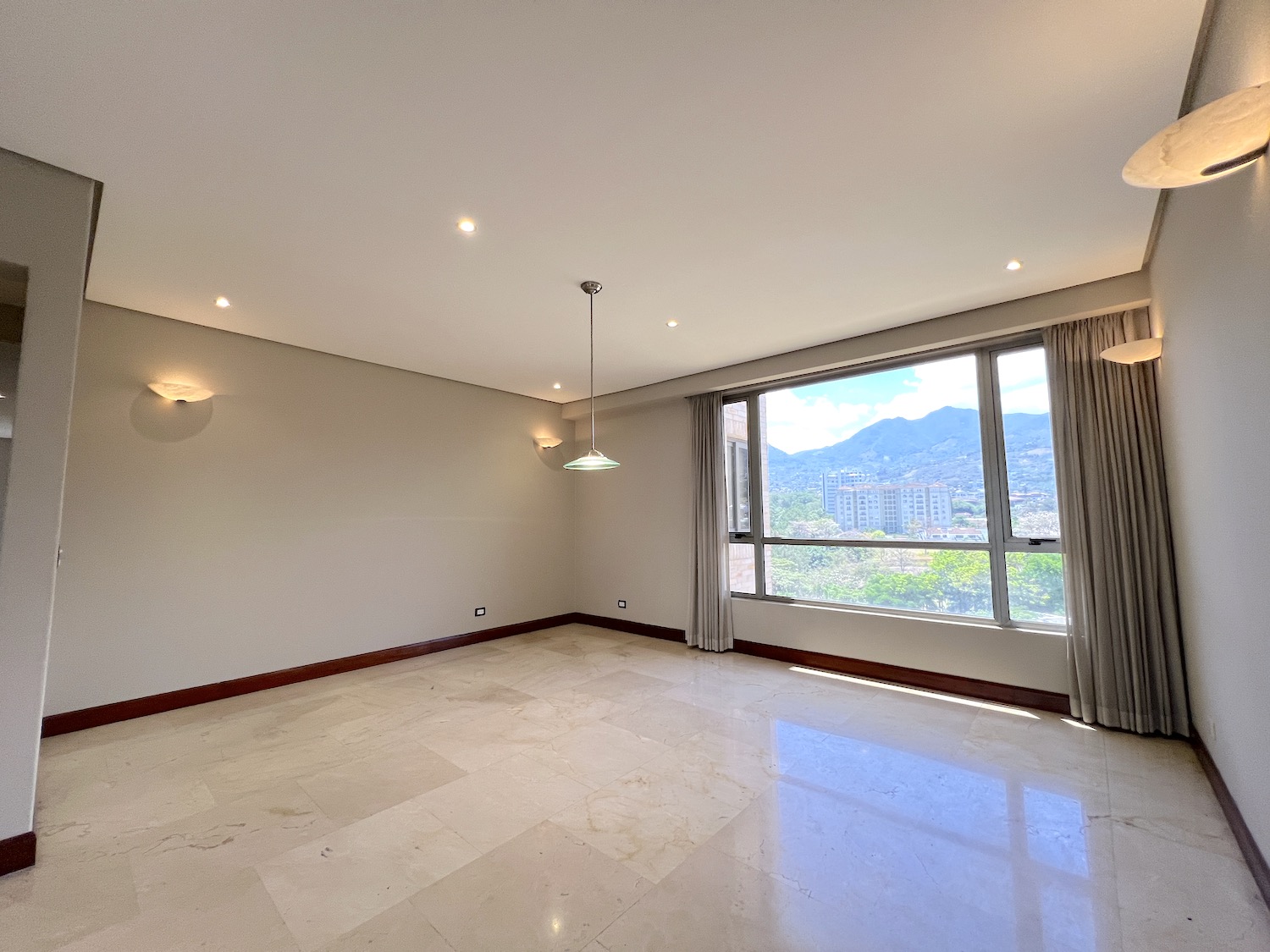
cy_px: 476
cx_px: 635
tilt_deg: +5.1
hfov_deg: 106.2
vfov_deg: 89.9
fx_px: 477
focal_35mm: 13
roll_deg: +0.8
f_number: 1.8
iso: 125
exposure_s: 1/120
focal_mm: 1.57
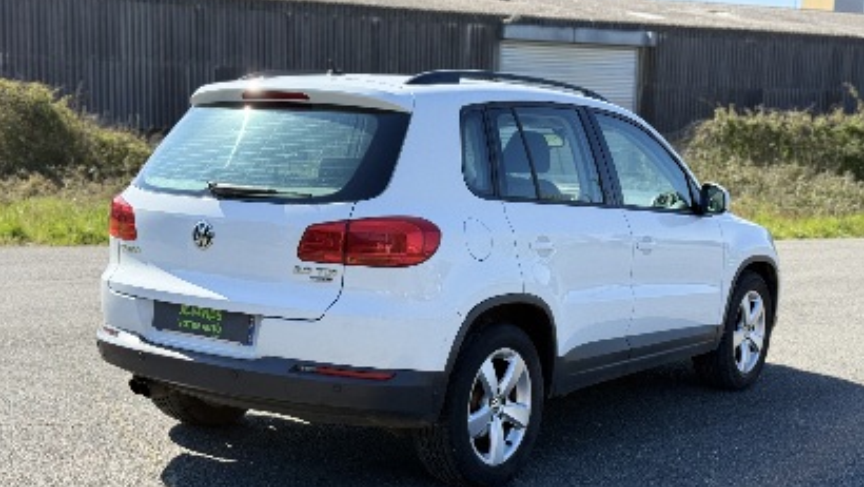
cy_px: 316
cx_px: 434
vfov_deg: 22.6
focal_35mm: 53
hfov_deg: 39.2
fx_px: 1215
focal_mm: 6.76
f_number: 1.78
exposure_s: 1/2208
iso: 80
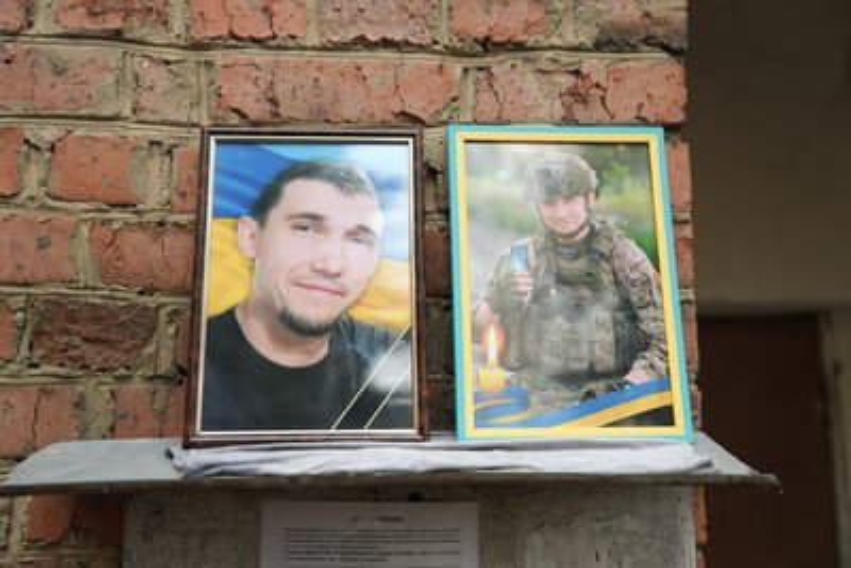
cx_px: 426
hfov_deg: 46.4
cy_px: 284
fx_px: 993
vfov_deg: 31.9
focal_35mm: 42
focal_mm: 42
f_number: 2.8
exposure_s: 1/500
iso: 2000
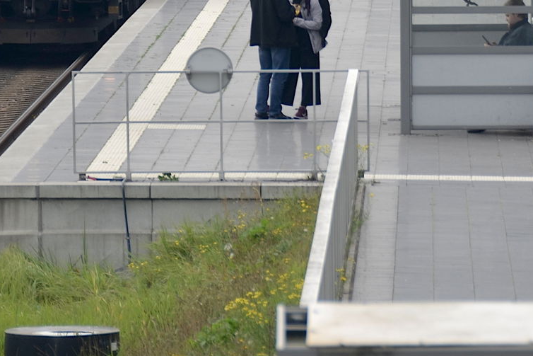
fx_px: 7615
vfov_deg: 2.7
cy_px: -60
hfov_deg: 4.0
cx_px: 303
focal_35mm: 514
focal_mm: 135
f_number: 5.6
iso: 100
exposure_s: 1/160
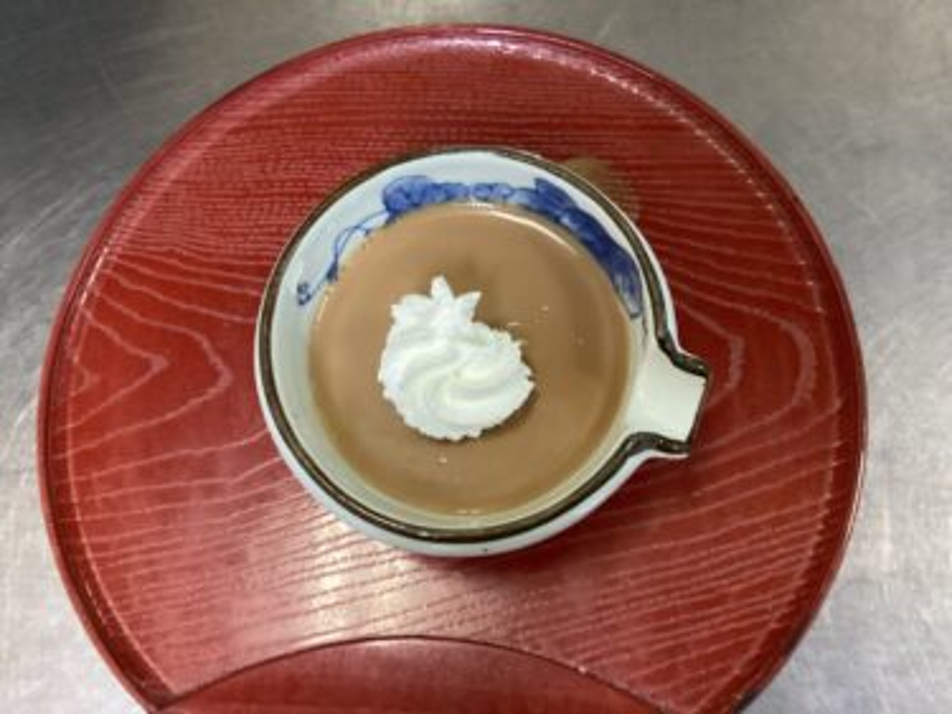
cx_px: 476
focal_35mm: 31
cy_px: 357
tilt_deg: -74.3
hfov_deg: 58.4
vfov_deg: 45.4
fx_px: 852
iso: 320
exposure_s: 1/60
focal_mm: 3.3
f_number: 2.4
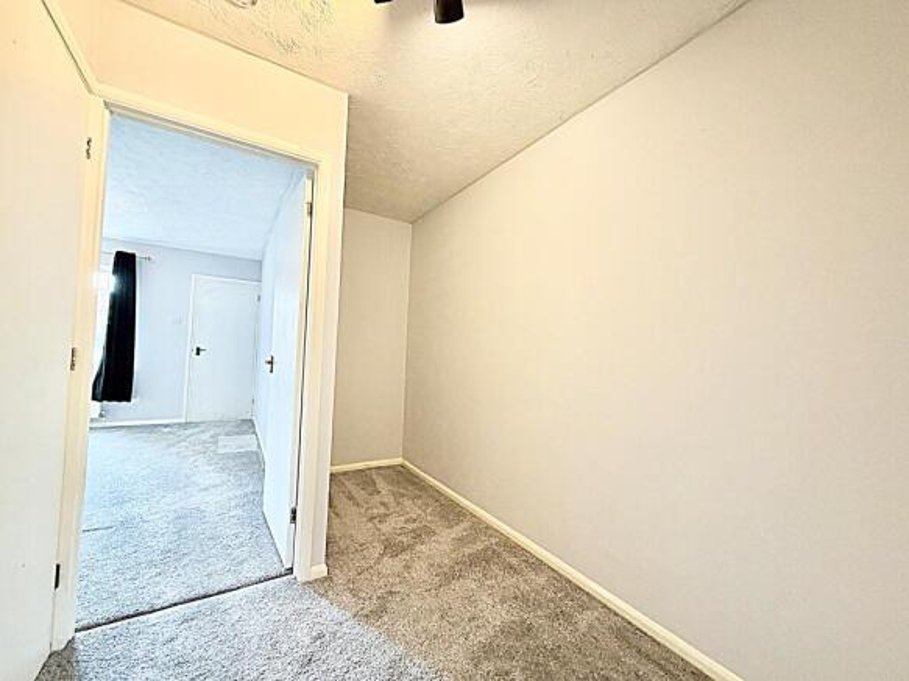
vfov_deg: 85.7
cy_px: 340
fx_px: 368
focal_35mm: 14
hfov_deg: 102.1
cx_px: 454
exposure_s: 1/50
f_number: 2.2
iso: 200
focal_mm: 2.22
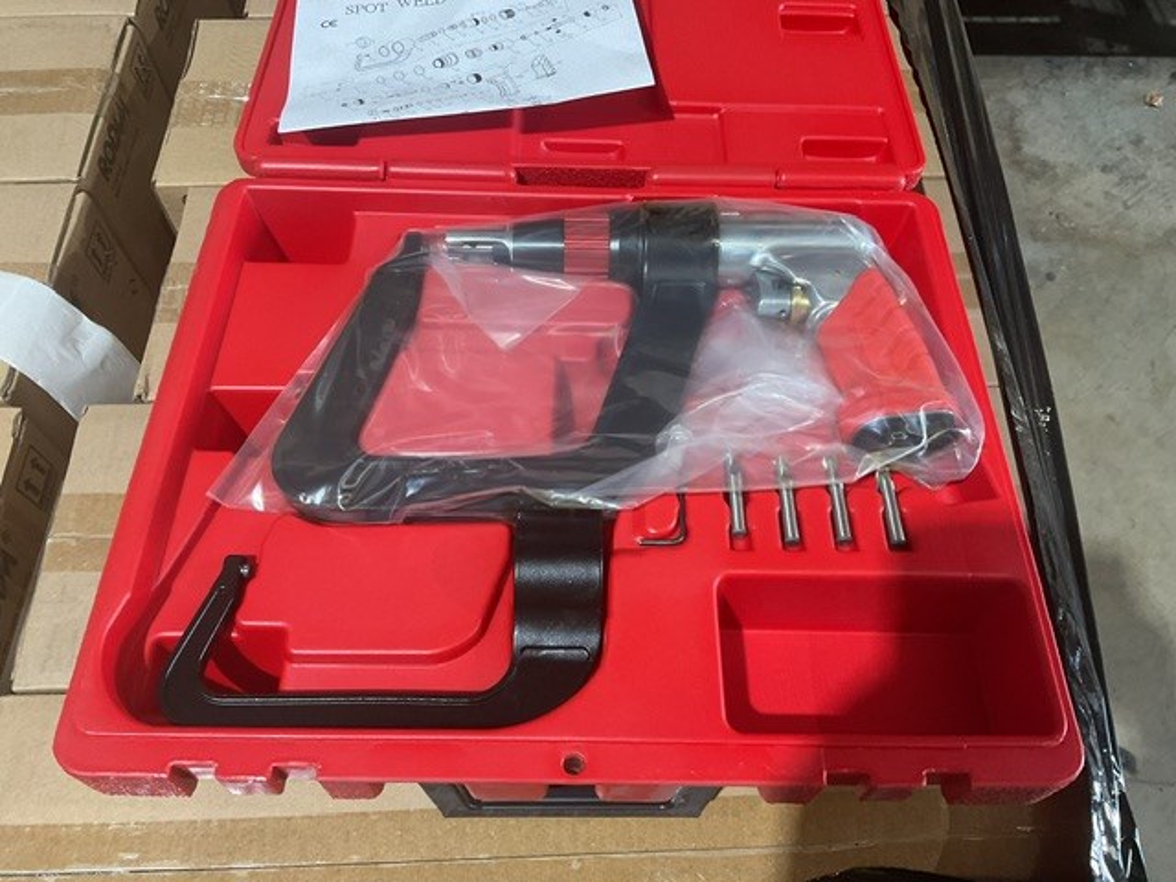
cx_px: 588
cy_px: 441
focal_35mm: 29
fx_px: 985
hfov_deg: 61.7
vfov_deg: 48.2
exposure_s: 1/50
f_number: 1.8
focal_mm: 3
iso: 200
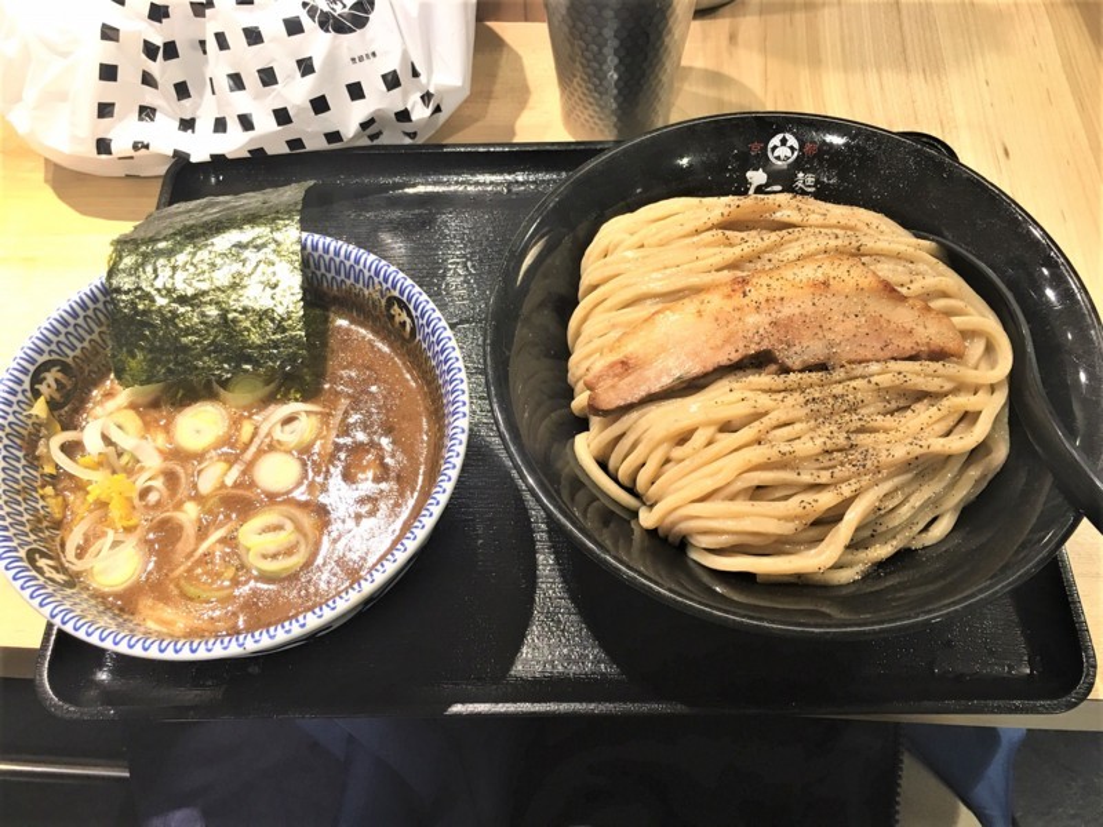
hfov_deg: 61.7
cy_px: 414
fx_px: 924
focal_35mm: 29
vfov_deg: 48.2
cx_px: 552
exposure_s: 1/15
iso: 40
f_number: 2.2
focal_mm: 4.15
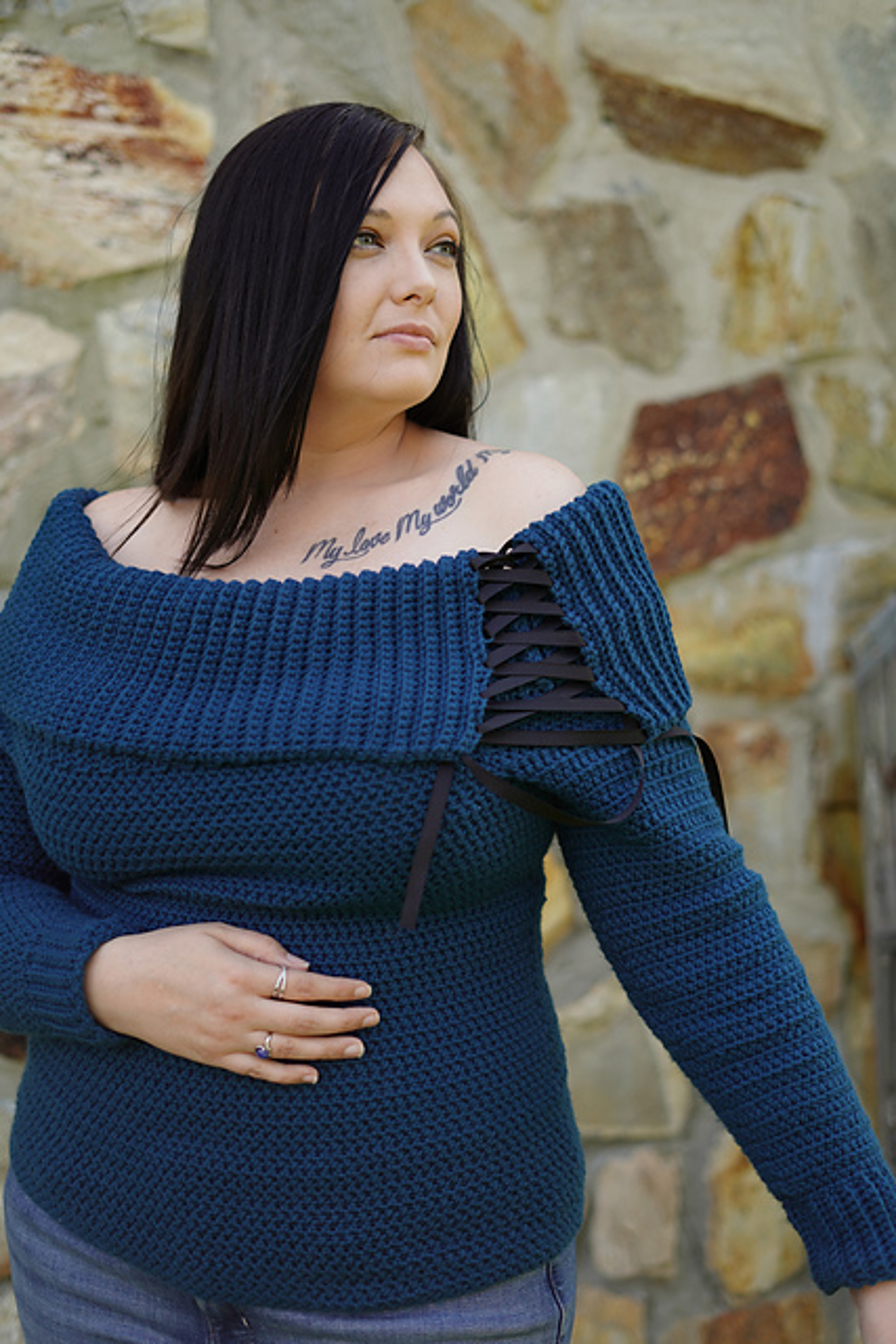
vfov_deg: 39.6
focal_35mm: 50
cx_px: 448
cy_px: 672
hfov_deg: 27.0
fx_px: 1866
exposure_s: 1/500
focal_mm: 50
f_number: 2.2
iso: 100
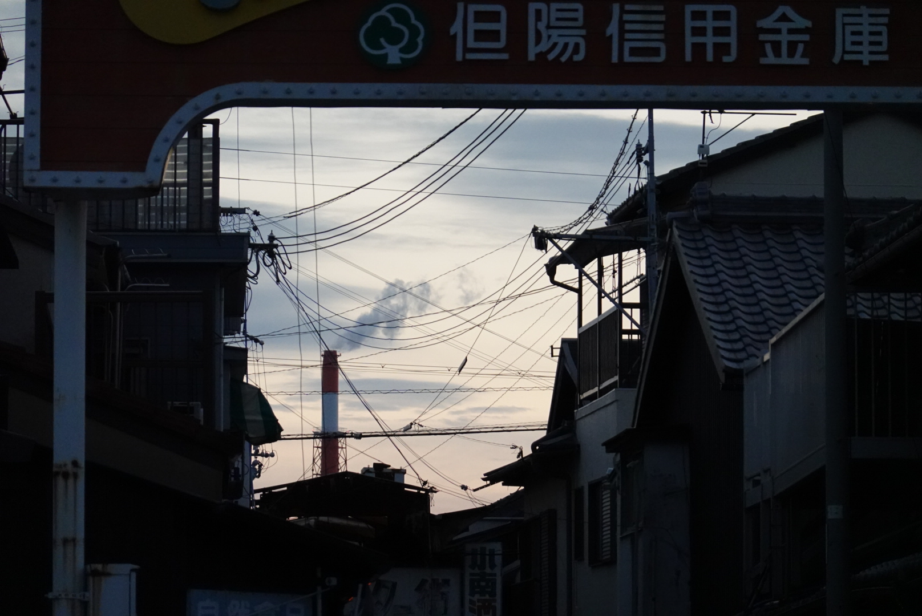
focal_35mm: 200
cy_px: 308
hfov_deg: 10.3
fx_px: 5126
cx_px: 461
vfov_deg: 6.9
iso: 2000
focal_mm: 72
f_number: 4.5
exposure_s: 1/200
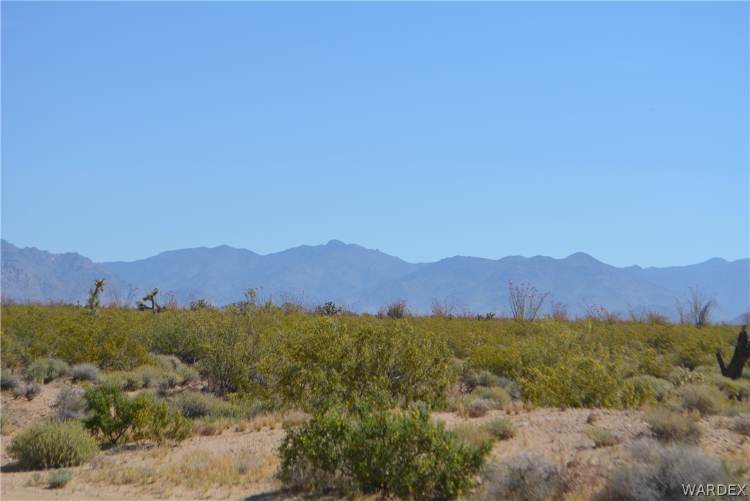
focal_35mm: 82
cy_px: 250
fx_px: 1720
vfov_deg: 16.6
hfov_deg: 24.6
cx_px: 375
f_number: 8
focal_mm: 55
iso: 140
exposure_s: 1/500
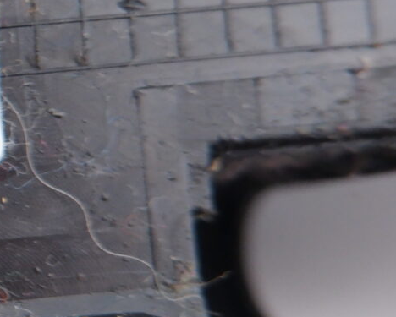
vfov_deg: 13.1
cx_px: -560
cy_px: 131
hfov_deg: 12.6
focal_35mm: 118
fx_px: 1384
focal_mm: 15.6
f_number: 4.5
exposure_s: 1/160
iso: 800
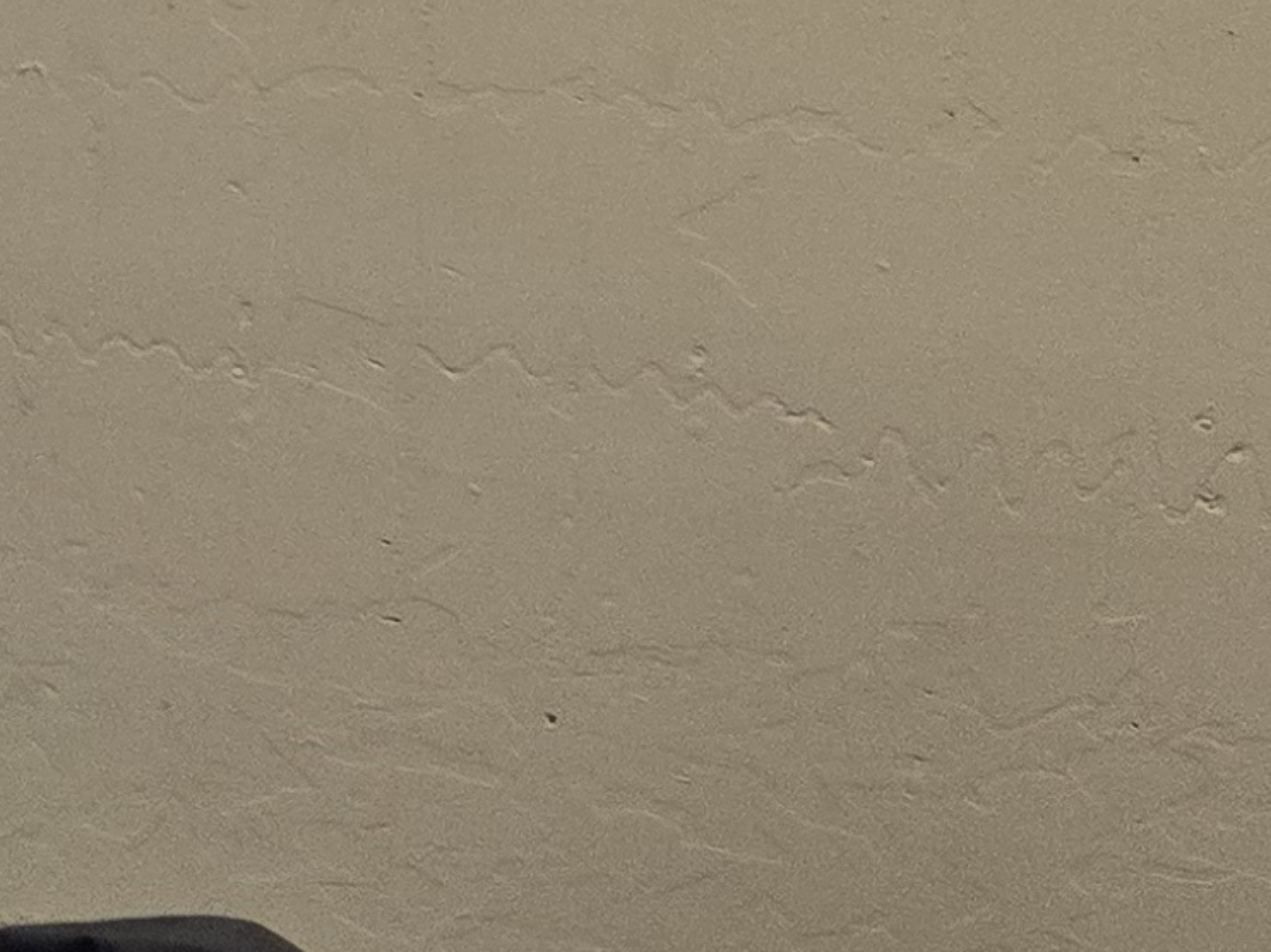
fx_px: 4551
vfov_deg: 11.3
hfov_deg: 13.2
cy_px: -661
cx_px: -1441
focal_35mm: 124
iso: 250
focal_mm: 5.4
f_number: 1.8
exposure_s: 1/120
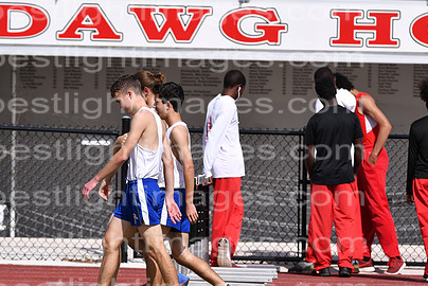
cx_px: 127
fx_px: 7685
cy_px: 175
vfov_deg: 2.1
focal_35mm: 646
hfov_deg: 3.2
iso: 100
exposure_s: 1/1250
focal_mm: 300
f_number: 5.6
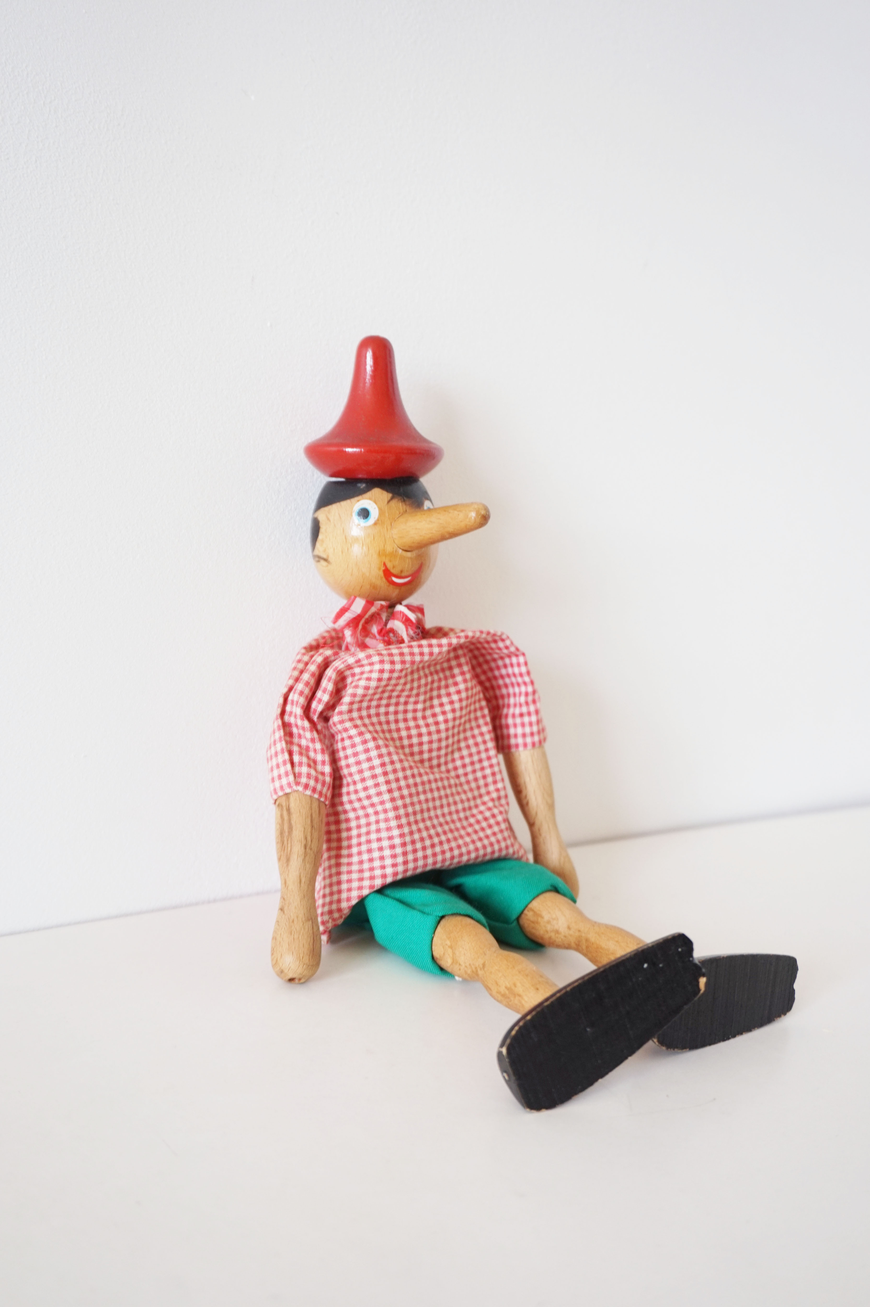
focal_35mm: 36
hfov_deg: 36.8
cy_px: 654
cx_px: 435
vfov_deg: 53.2
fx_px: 1306
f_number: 4.5
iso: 250
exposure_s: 1/60
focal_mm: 24
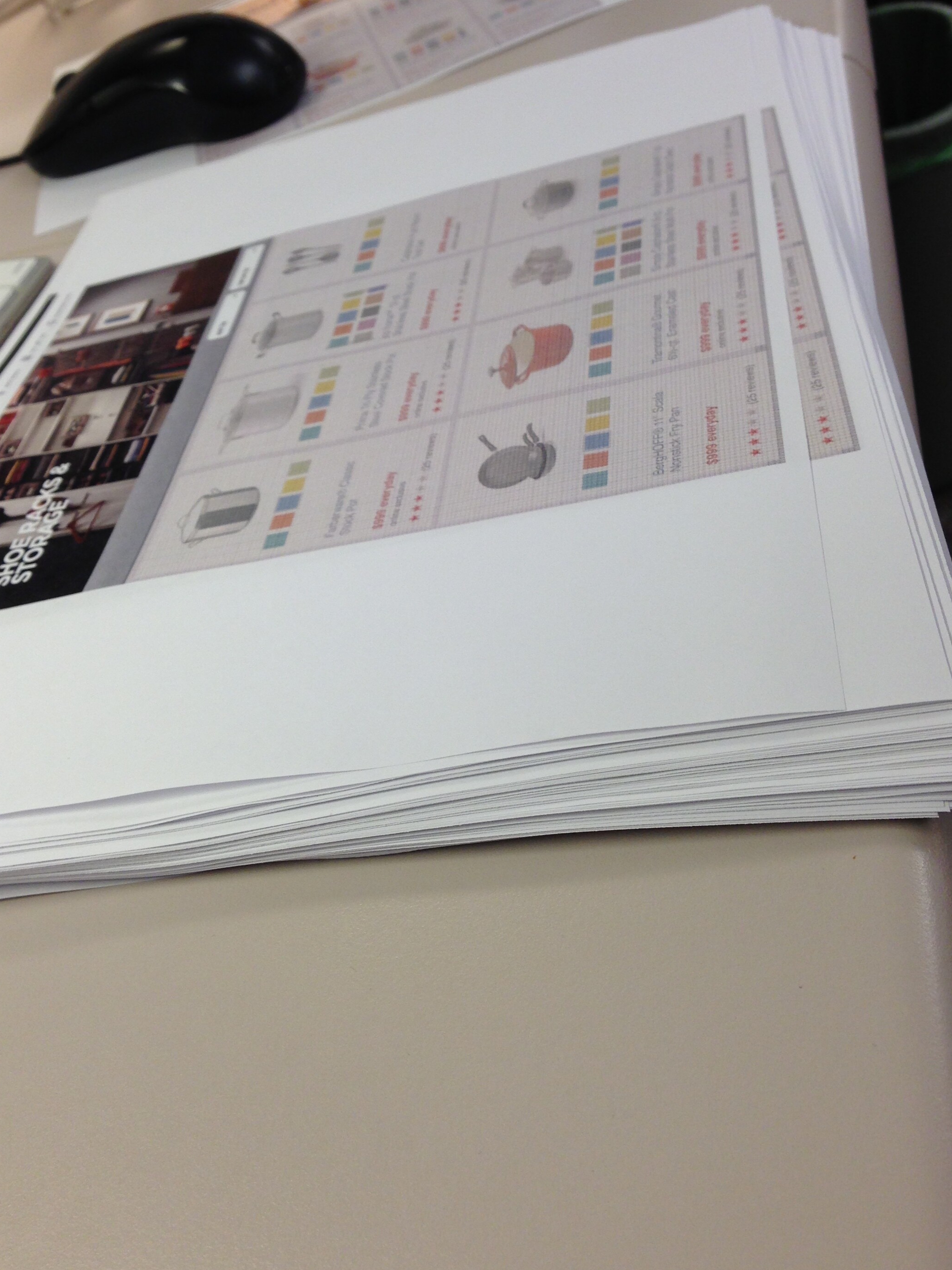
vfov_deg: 47.8
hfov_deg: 36.8
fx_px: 1430
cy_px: 559
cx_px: 439
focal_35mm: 39
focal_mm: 4.13
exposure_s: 1/30
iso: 50
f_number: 2.4
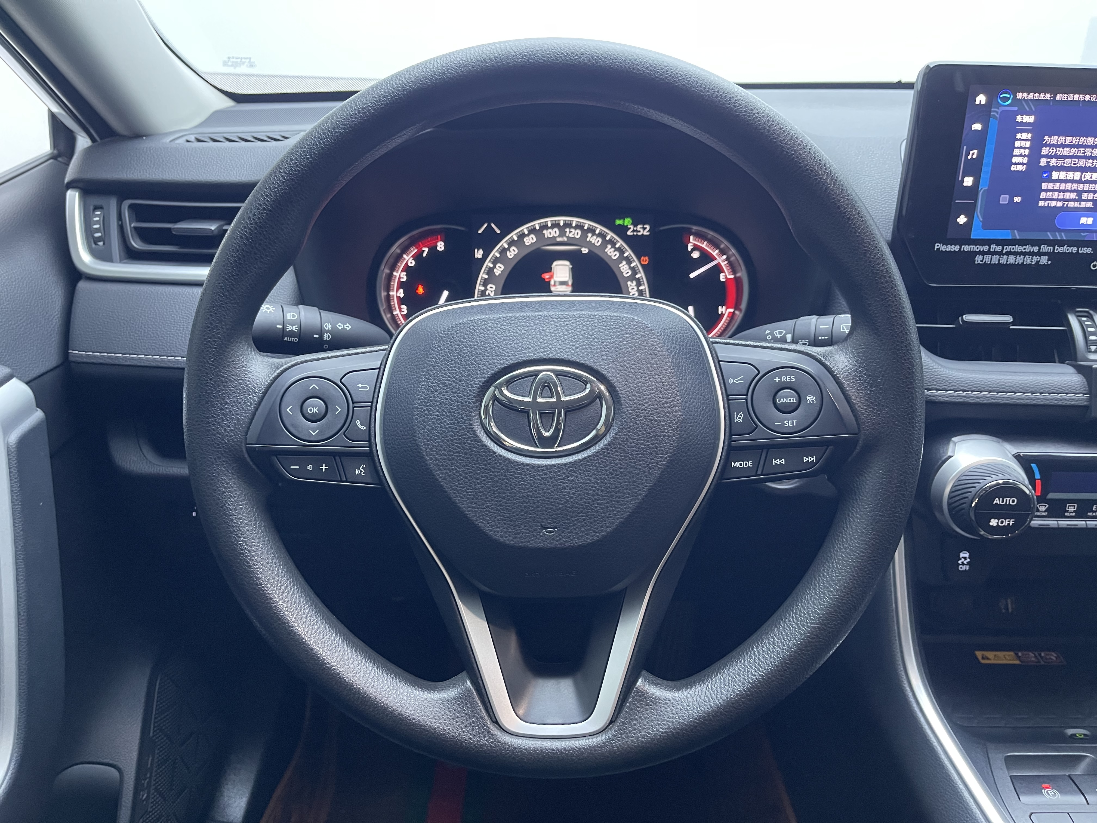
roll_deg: -0.6
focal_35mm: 25
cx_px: 548
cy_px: 412
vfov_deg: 54.9
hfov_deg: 69.4
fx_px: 792
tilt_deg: -26.8
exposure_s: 1/50
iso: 500
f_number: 1.6
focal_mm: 5.1
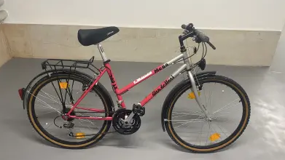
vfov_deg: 40.1
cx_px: 140
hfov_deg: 66.1
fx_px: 219
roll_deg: -1.6
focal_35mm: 29
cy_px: 72
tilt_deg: -30.9
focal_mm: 4.25
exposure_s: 1/50
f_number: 1.8
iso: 80
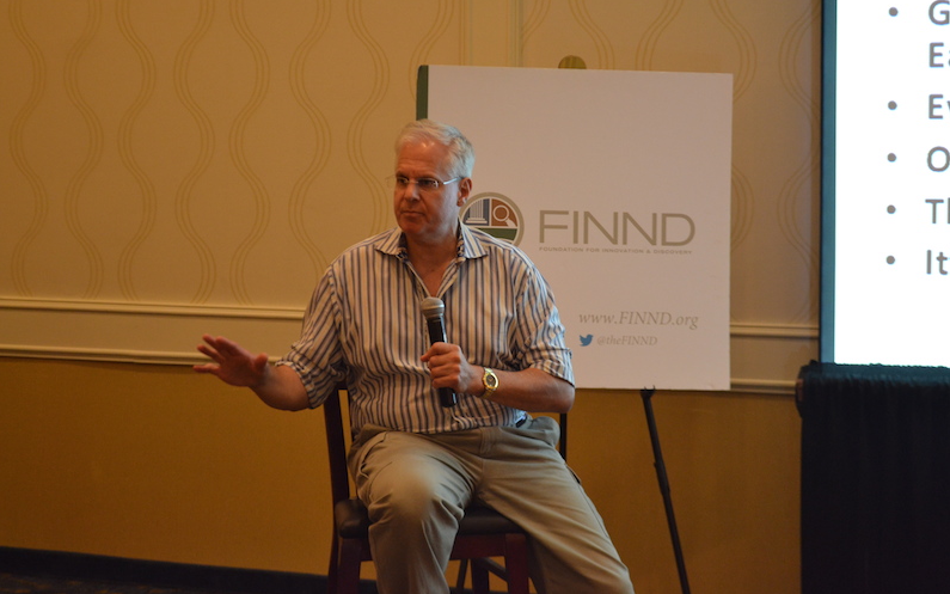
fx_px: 2071
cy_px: 284
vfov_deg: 16.3
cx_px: 477
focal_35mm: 80
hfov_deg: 25.8
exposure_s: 1/15
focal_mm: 52
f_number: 5.6
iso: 1100
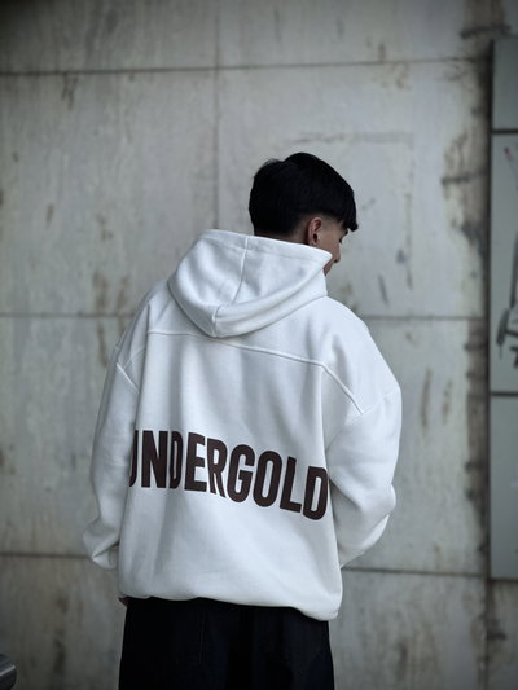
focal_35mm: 77
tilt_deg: -0.6
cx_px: 259
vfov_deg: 25.3
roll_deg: -0.2
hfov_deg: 19.1
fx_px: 1536
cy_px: 345
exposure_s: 1/121
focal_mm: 9
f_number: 2.8
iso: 100
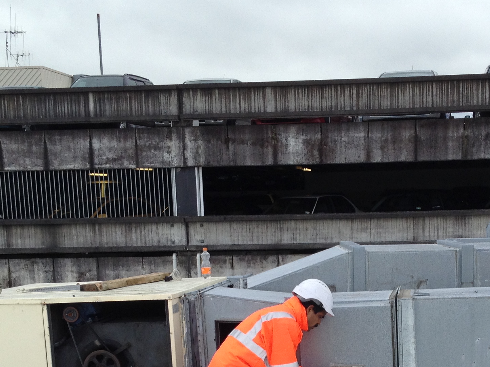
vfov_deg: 18.2
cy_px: 368
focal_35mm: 79
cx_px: 333
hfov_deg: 24.6
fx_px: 1118
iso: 50
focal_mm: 4.28
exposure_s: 1/563
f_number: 2.4
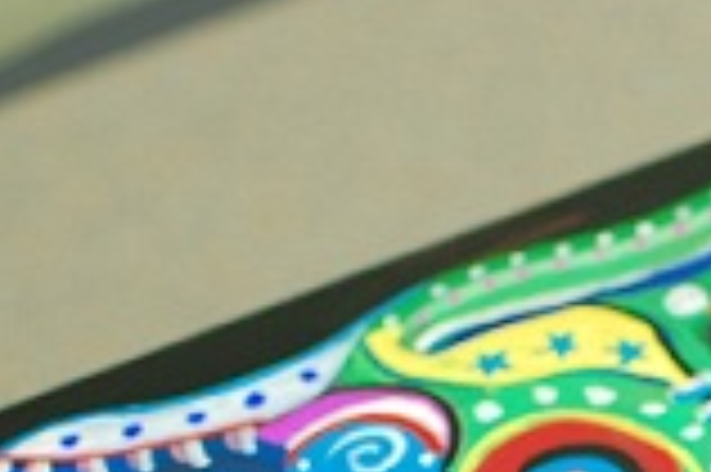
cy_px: 701
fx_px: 3944
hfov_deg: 10.2
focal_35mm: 200
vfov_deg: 6.8
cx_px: 814
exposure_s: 1/40
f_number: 2
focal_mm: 35
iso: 200
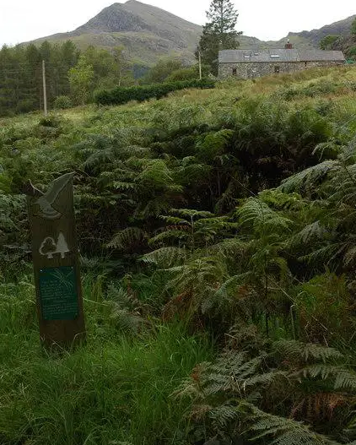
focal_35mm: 41
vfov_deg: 44.6
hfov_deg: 36.5
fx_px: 540
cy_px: 185
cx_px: 179
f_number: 9
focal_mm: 24
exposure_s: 1/125
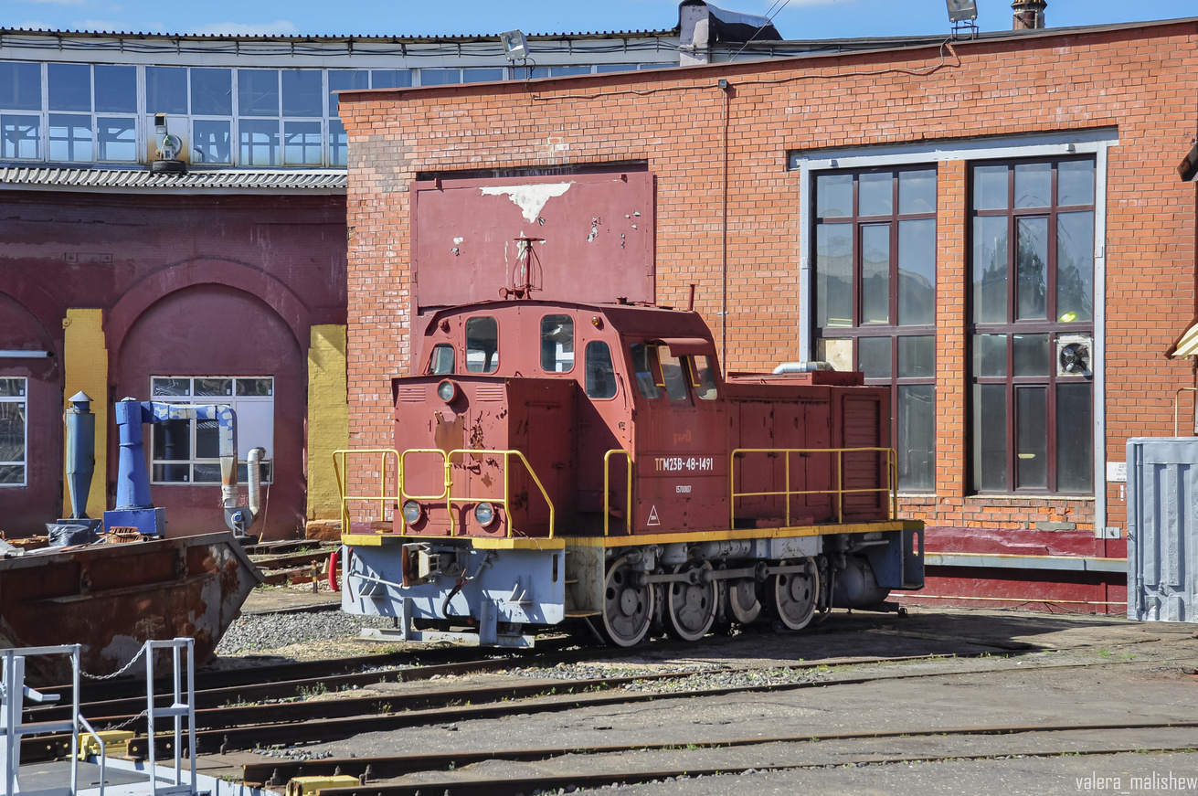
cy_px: 398
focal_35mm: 75
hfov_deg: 27.0
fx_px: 2493
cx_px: 599
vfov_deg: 18.1
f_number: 7.1
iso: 250
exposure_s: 1/500
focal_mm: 50
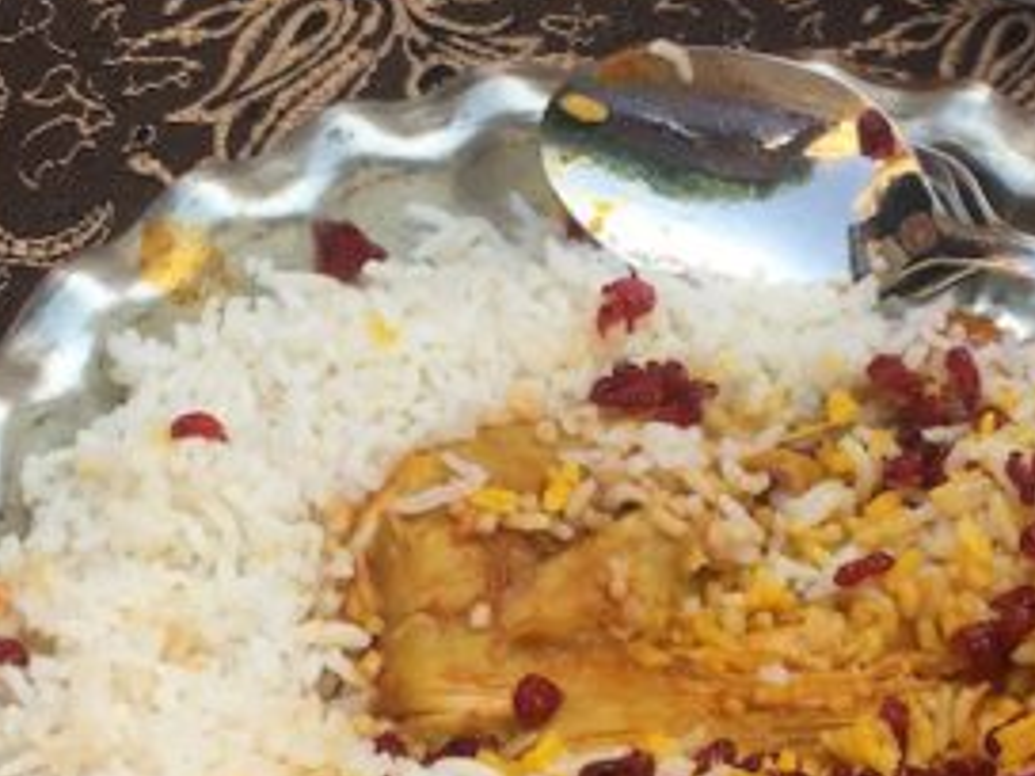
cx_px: 628
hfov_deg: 23.8
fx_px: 2452
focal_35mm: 82
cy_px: 612
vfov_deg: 17.8
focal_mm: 4.15
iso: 25
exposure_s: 1/420
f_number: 2.2
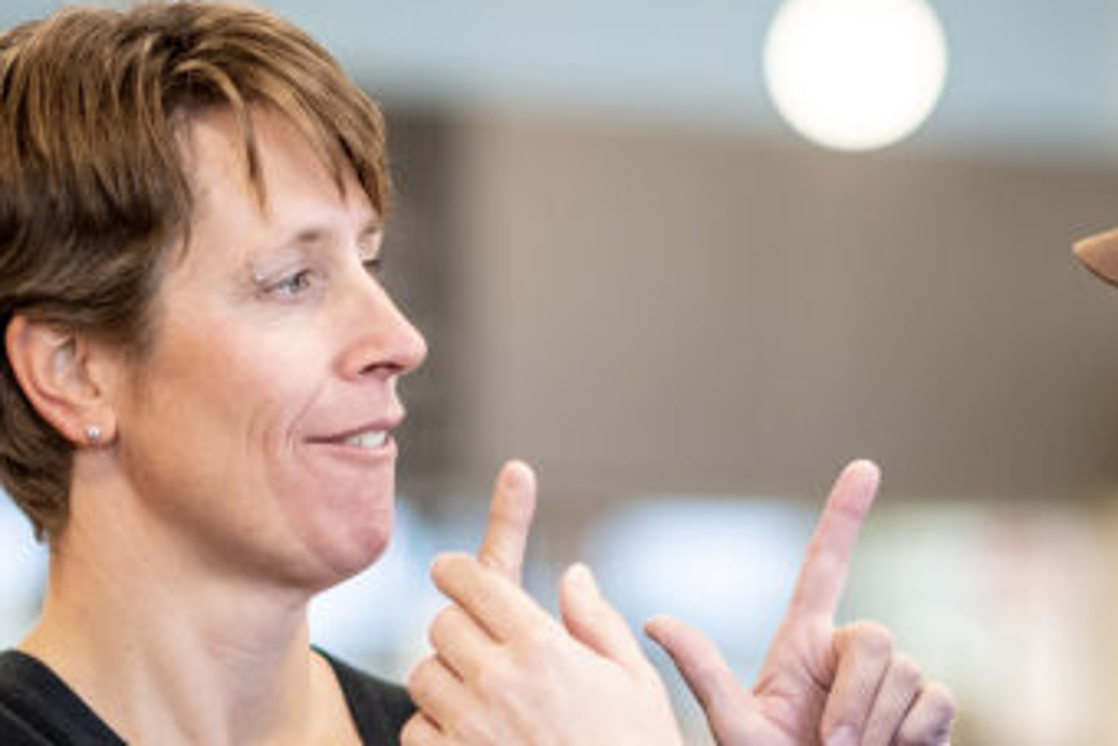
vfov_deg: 5.4
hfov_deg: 8.0
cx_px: 885
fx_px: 7953
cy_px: 896
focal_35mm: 256
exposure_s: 1/400
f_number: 1.8
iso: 640
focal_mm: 85
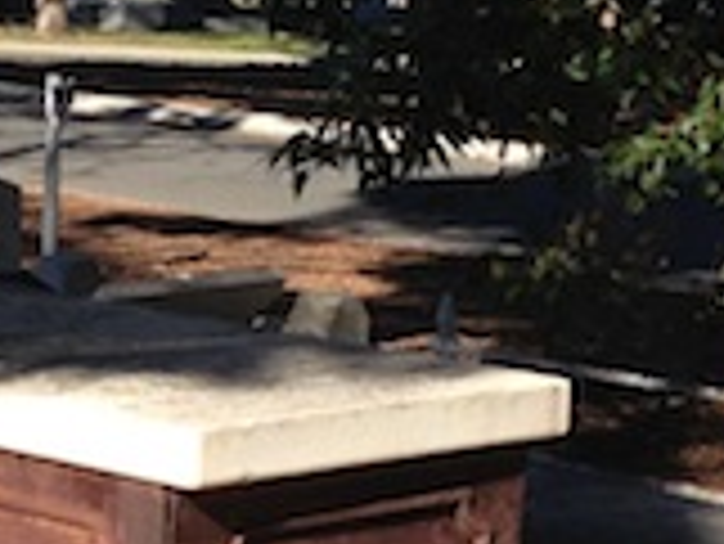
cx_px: 139
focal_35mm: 164
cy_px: 423
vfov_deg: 9.0
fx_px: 3433
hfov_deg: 12.0
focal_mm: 4.13
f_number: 2.4
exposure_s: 1/968
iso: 50
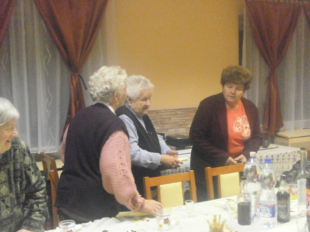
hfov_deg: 41.2
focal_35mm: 46
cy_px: 116
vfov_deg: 31.5
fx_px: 412
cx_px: 155
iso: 1250
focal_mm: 8.1
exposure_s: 1/40
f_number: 3.8
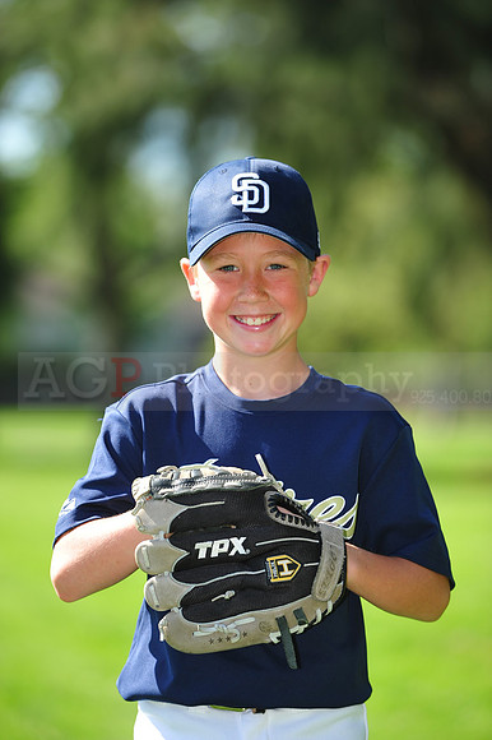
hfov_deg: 6.9
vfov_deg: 10.3
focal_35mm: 200
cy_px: 370
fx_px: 4105
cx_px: 246
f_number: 4.5
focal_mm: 200
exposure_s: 1/640
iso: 200
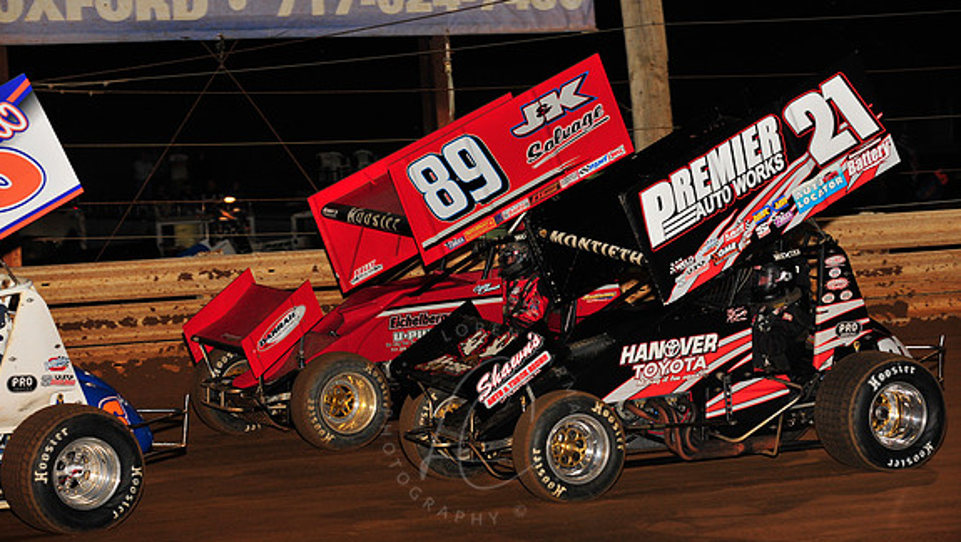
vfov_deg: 7.9
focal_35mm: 153
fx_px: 3900
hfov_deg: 14.0
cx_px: 480
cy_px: 269
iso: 1000
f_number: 7.1
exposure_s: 1/320
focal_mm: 145
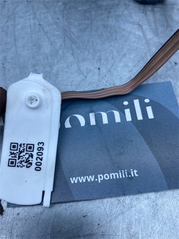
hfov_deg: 53.1
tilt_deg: -67.3
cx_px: 90
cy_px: 120
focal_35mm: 26
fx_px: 179
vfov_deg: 67.3
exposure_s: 1/752
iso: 32
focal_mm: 4.25
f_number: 1.8
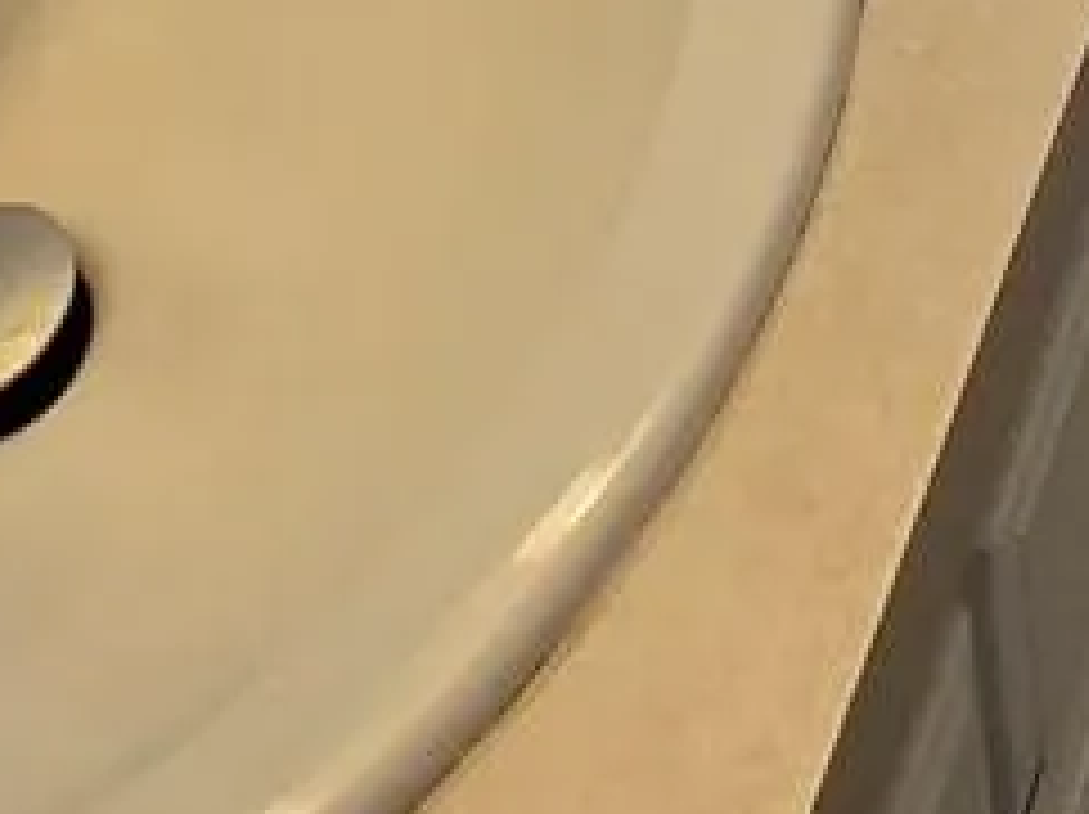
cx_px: 1256
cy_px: -1781
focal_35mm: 86
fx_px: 2703
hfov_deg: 21.4
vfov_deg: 10.5
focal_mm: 2.2
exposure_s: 1/60
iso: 64
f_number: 2.2
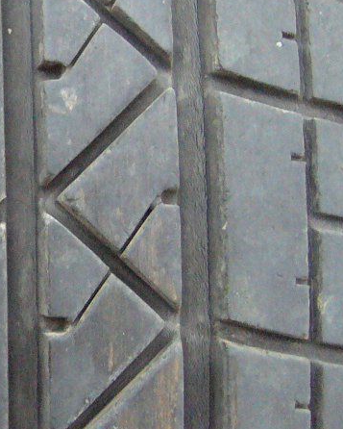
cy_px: 159
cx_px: -86
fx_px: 1243
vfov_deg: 19.5
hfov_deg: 15.1
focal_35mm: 98
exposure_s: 1/160
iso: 400
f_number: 5.6
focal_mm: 5.8
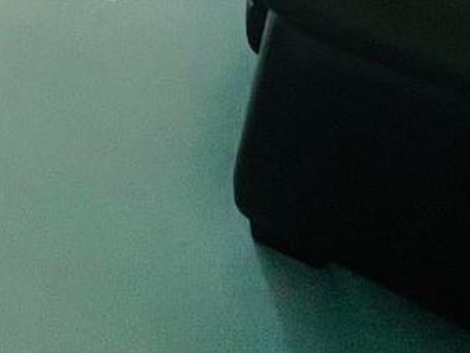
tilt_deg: -22.6
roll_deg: +1.7
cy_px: -405
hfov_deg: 26.7
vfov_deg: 16.6
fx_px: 802
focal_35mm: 59
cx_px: -167
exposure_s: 1/60
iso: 320
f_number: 1.8
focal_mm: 1.57
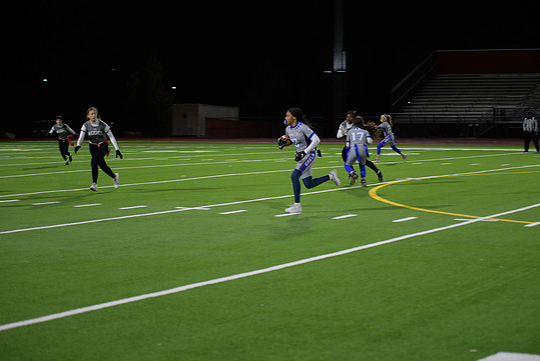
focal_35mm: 75
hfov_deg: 27.0
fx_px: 1125
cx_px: 273
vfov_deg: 18.2
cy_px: 170
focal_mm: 70
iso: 720
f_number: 2.8
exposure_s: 1/200
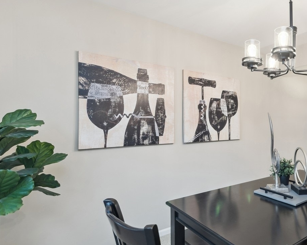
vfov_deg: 60.9
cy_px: 126
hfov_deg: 64.8
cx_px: 254
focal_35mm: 23
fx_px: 209
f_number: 8
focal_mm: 14
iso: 200
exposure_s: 1/4
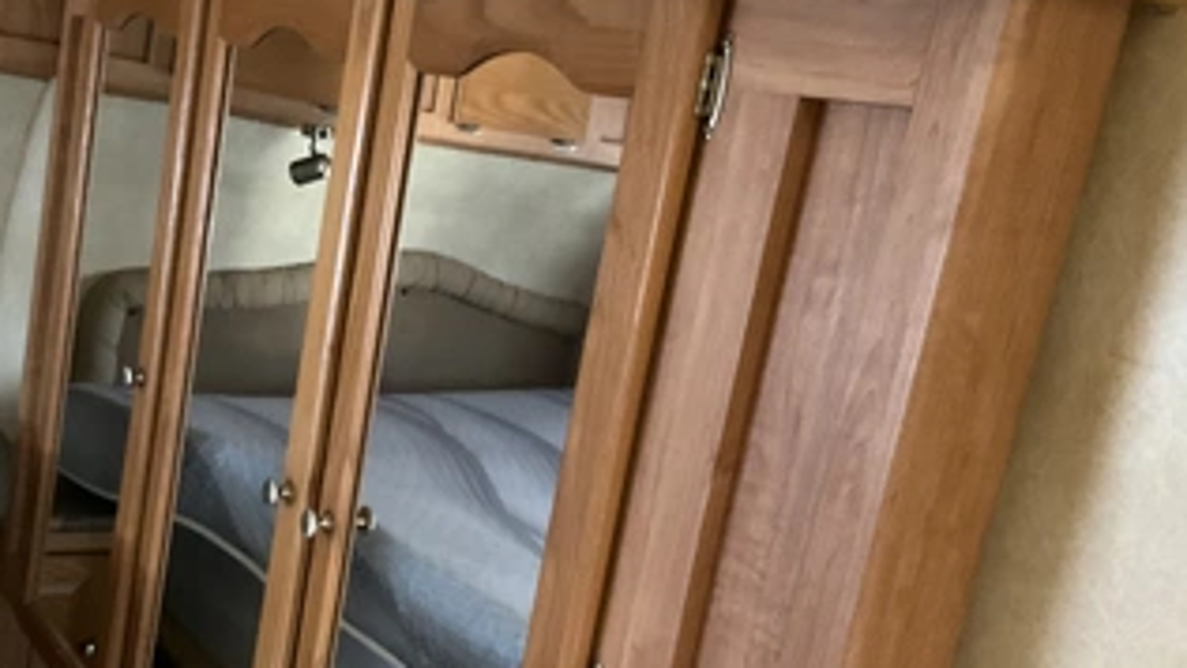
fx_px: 1259
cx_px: 470
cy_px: 402
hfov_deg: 50.1
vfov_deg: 29.7
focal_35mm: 40
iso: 640
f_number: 1.8
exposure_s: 1/27
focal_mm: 3
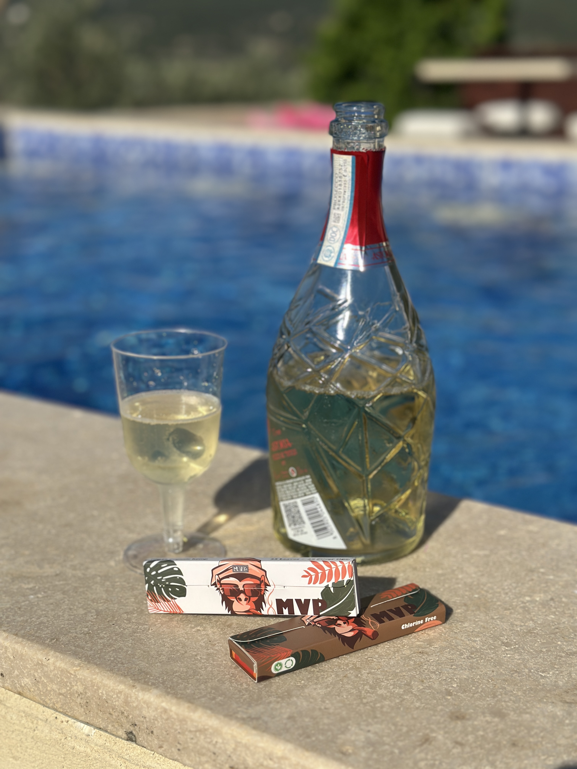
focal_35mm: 48
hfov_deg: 30.3
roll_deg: -1.8
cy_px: 384
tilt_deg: -17.0
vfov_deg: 39.7
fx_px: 1067
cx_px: 288
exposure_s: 1/10870
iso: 100
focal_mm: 6.86
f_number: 1.78
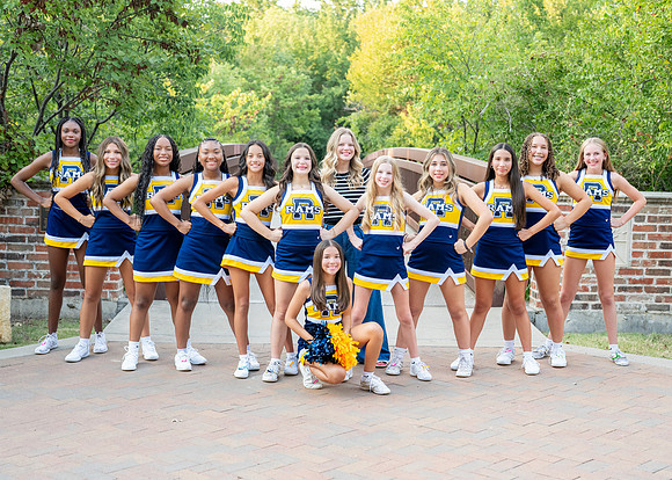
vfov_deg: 25.9
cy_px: 249
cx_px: 343
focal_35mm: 55
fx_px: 1044
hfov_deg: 35.7
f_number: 3.2
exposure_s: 1/500
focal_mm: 50
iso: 1250
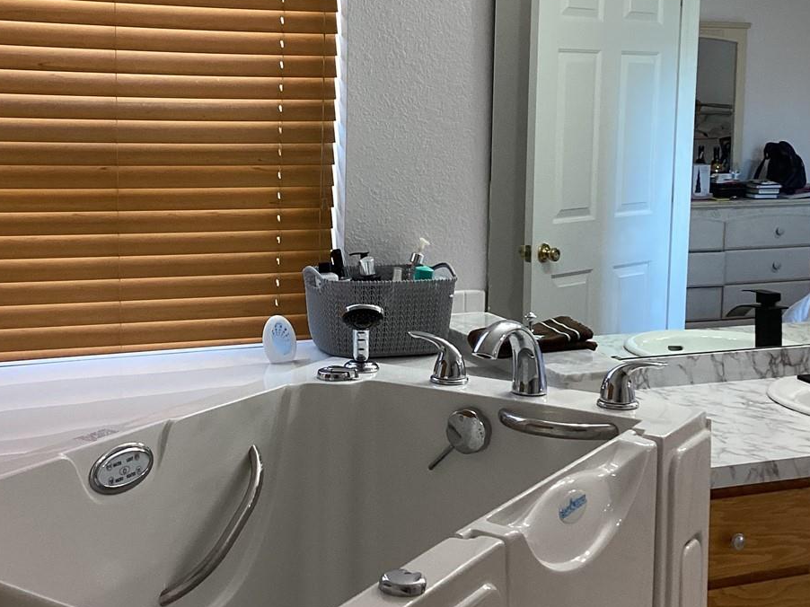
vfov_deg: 26.4
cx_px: 377
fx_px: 1287
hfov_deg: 34.9
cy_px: 209
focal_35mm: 55
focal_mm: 3.3
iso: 160
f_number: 2.4
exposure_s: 1/60
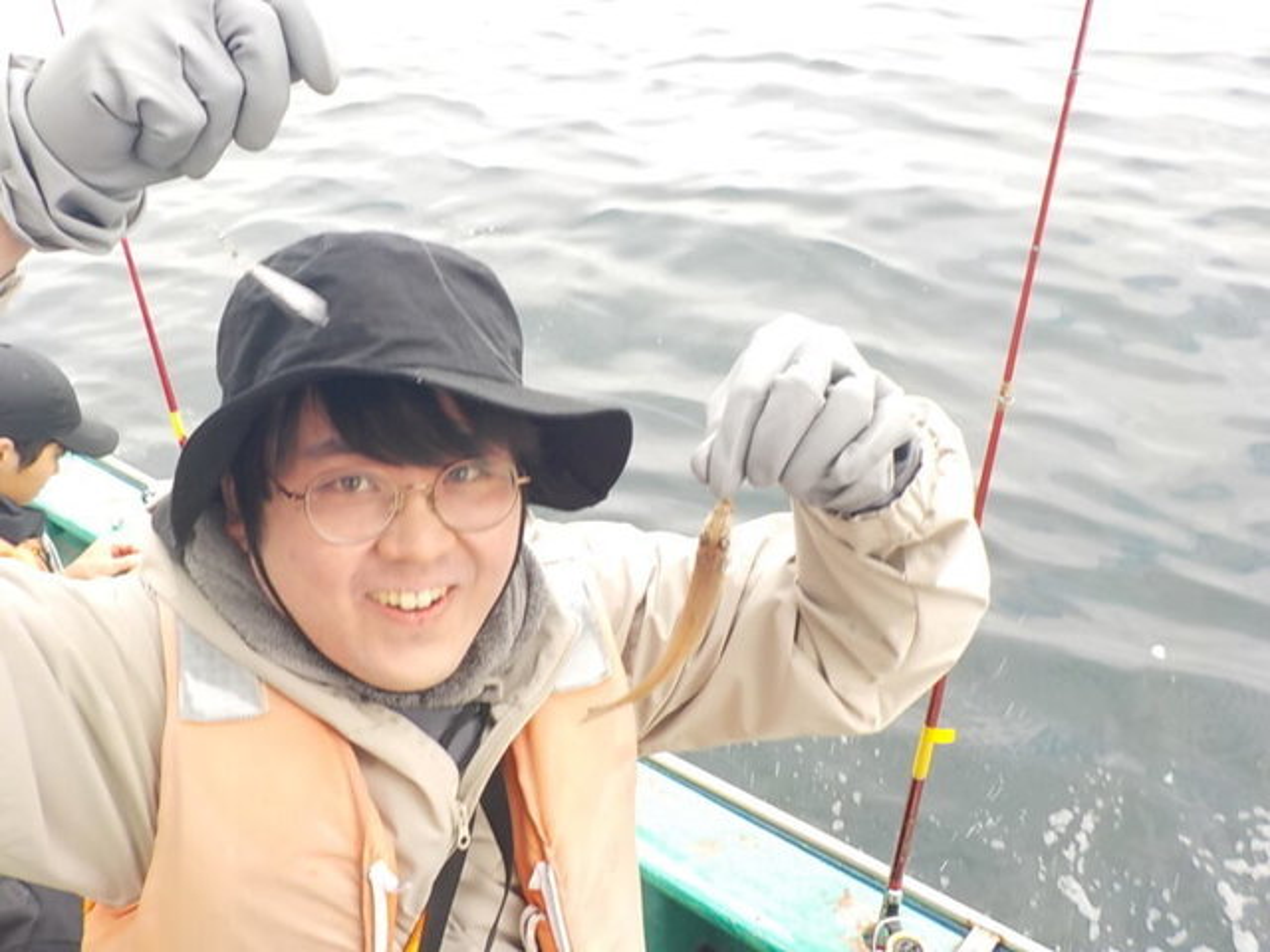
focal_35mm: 30
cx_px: 635
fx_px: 1101
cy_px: 476
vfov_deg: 46.8
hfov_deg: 60.0
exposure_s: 1/125
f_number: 3.3
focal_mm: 4.1
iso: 125
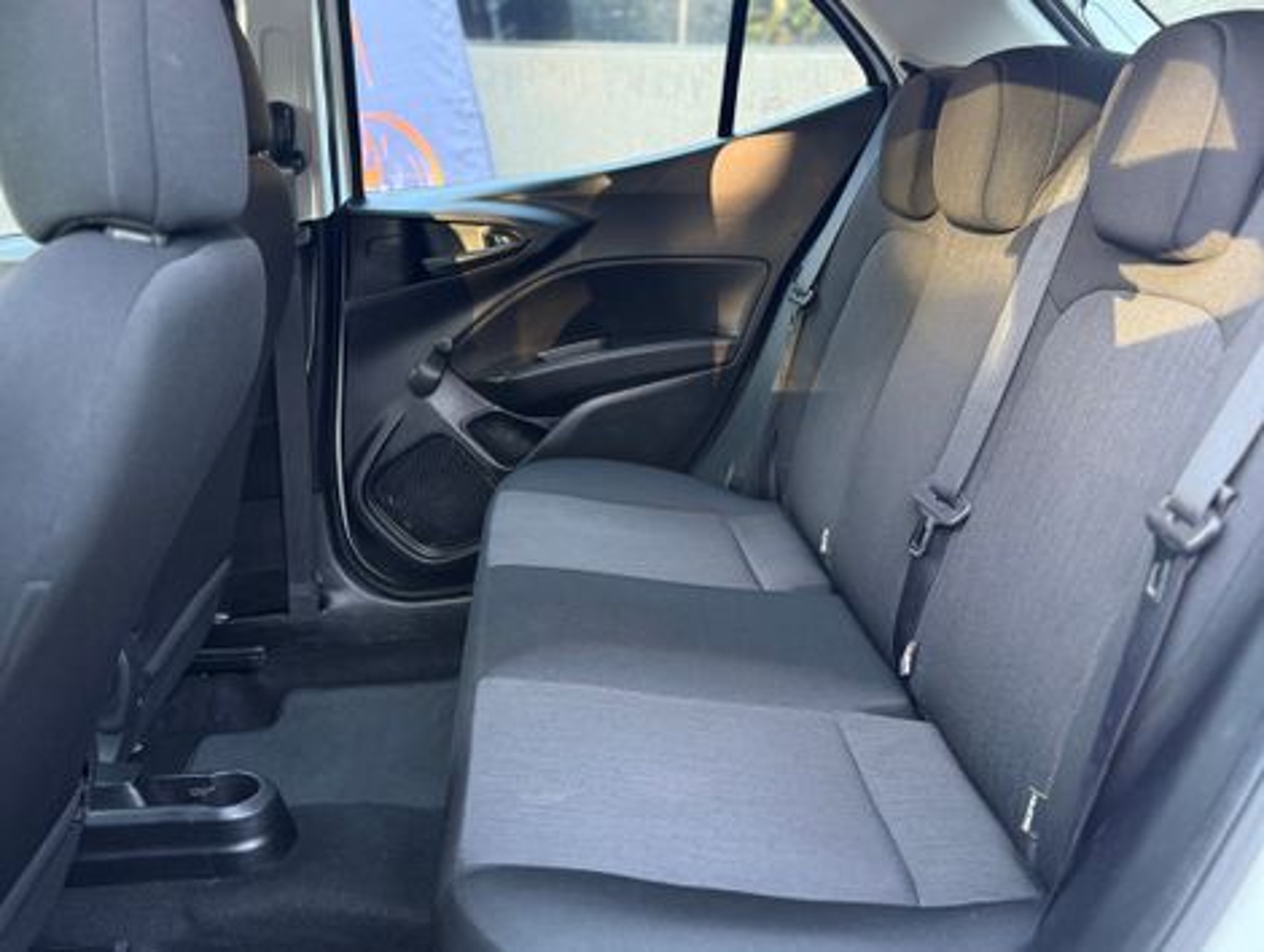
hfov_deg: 71.5
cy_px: 476
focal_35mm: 24
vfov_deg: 56.9
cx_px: 632
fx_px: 878
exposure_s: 1/60
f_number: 1.78
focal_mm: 6.76
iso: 250
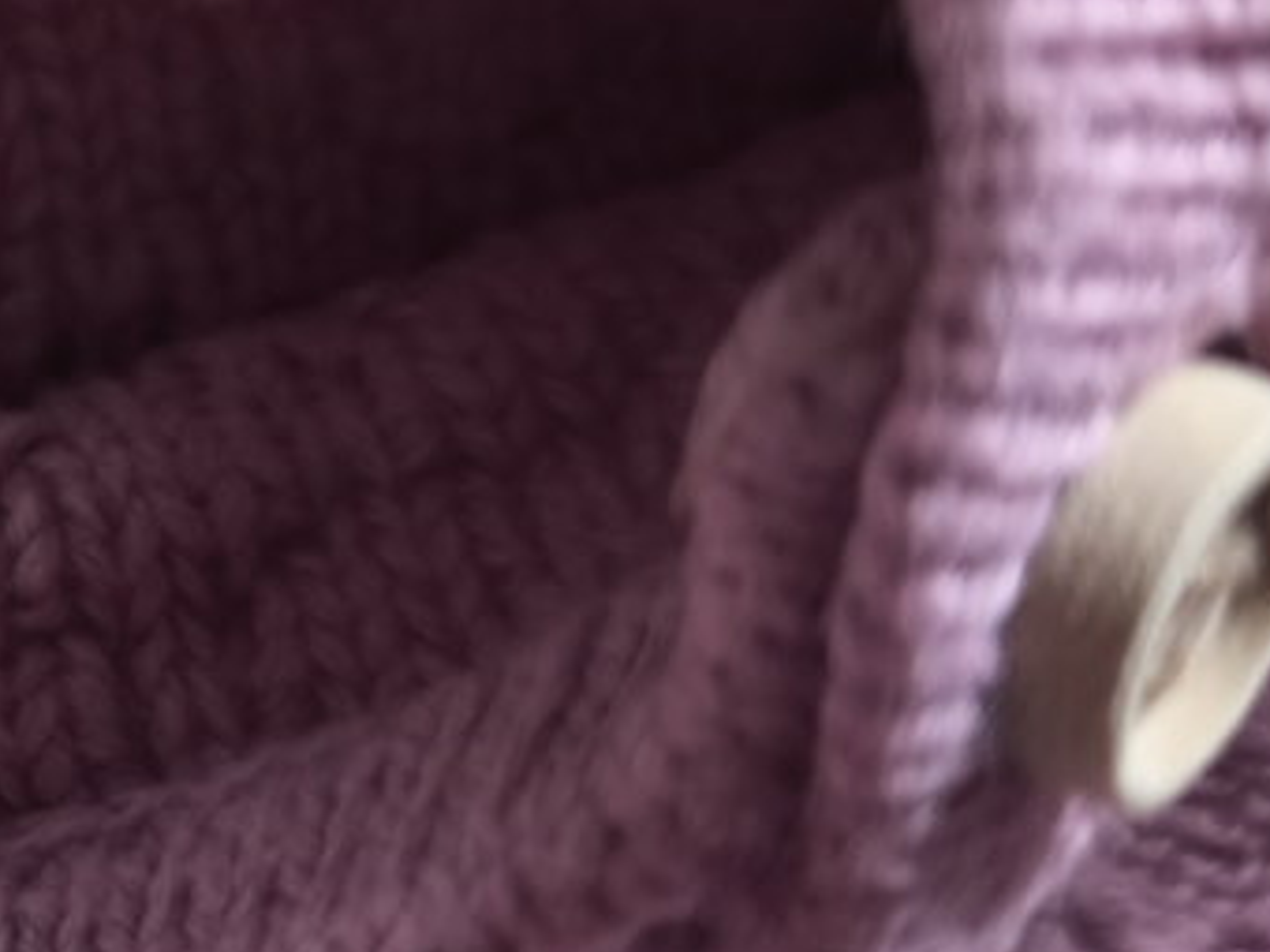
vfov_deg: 17.5
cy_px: 261
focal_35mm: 84
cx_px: -781
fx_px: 3082
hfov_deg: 19.4
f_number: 1.6
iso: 800
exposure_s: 1/50
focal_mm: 6.57
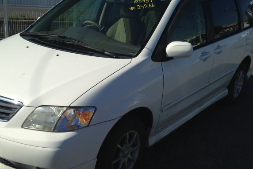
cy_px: 94
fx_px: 337
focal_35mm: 48
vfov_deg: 28.0
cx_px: 109
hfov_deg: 41.0
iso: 50
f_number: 2.4
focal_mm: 4.12
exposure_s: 1/3623
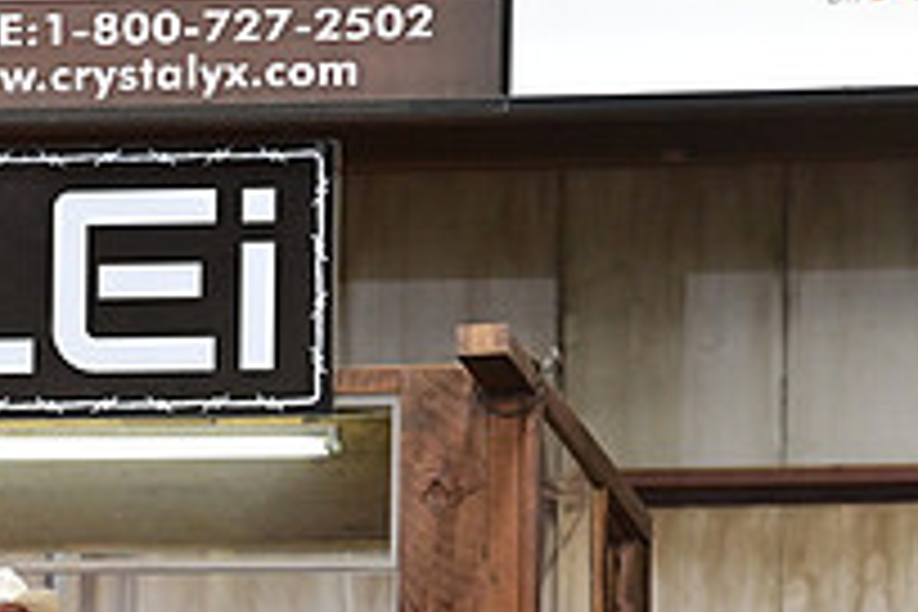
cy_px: 844
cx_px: -122
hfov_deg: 3.6
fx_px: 14534
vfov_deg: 2.4
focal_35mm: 570
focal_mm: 200
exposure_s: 1/250
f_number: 3.5
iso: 2000
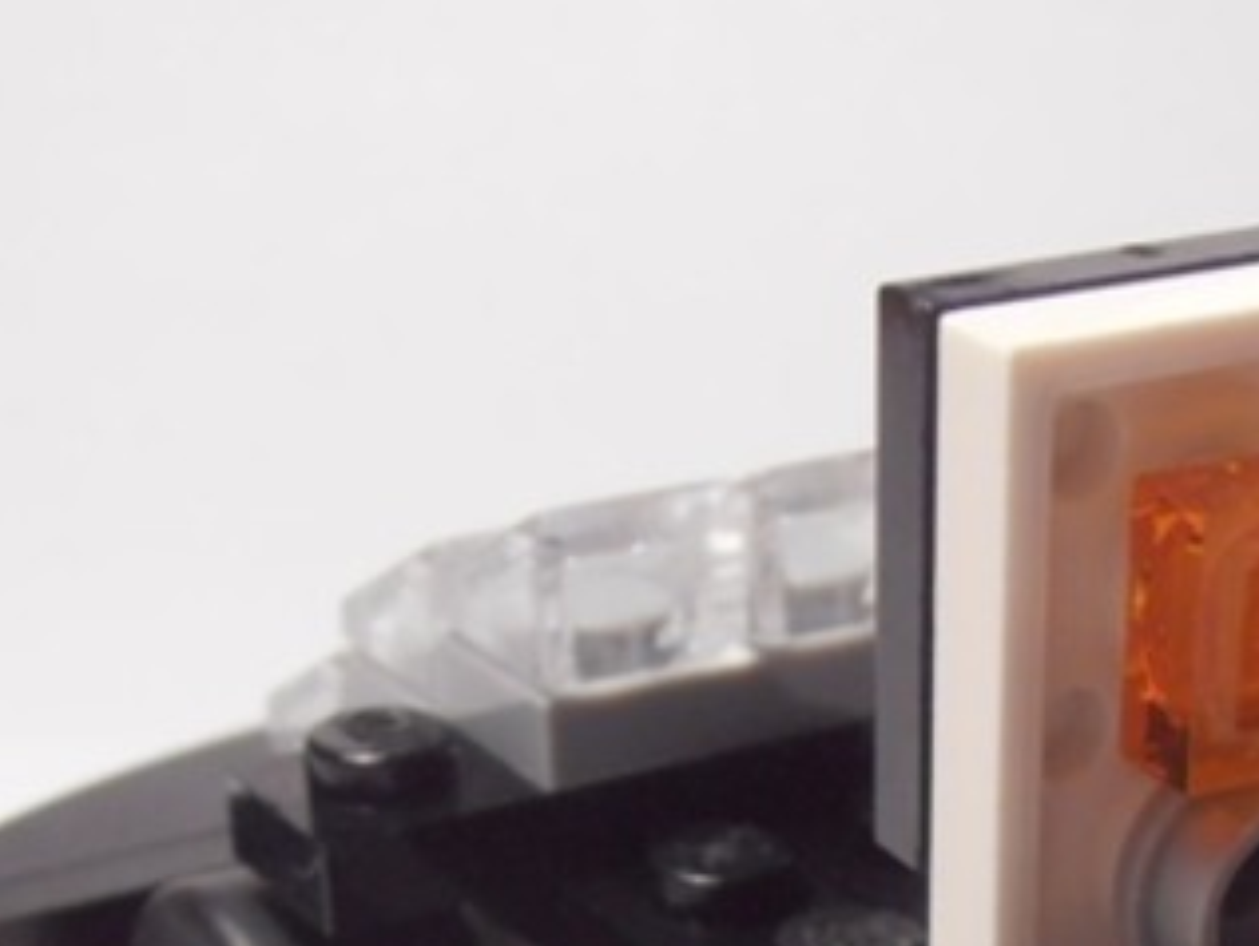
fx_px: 3820
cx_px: 1148
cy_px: 1326
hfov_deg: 18.4
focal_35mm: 105
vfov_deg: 13.5
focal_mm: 6.61
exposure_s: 1/40
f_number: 3.9
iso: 100
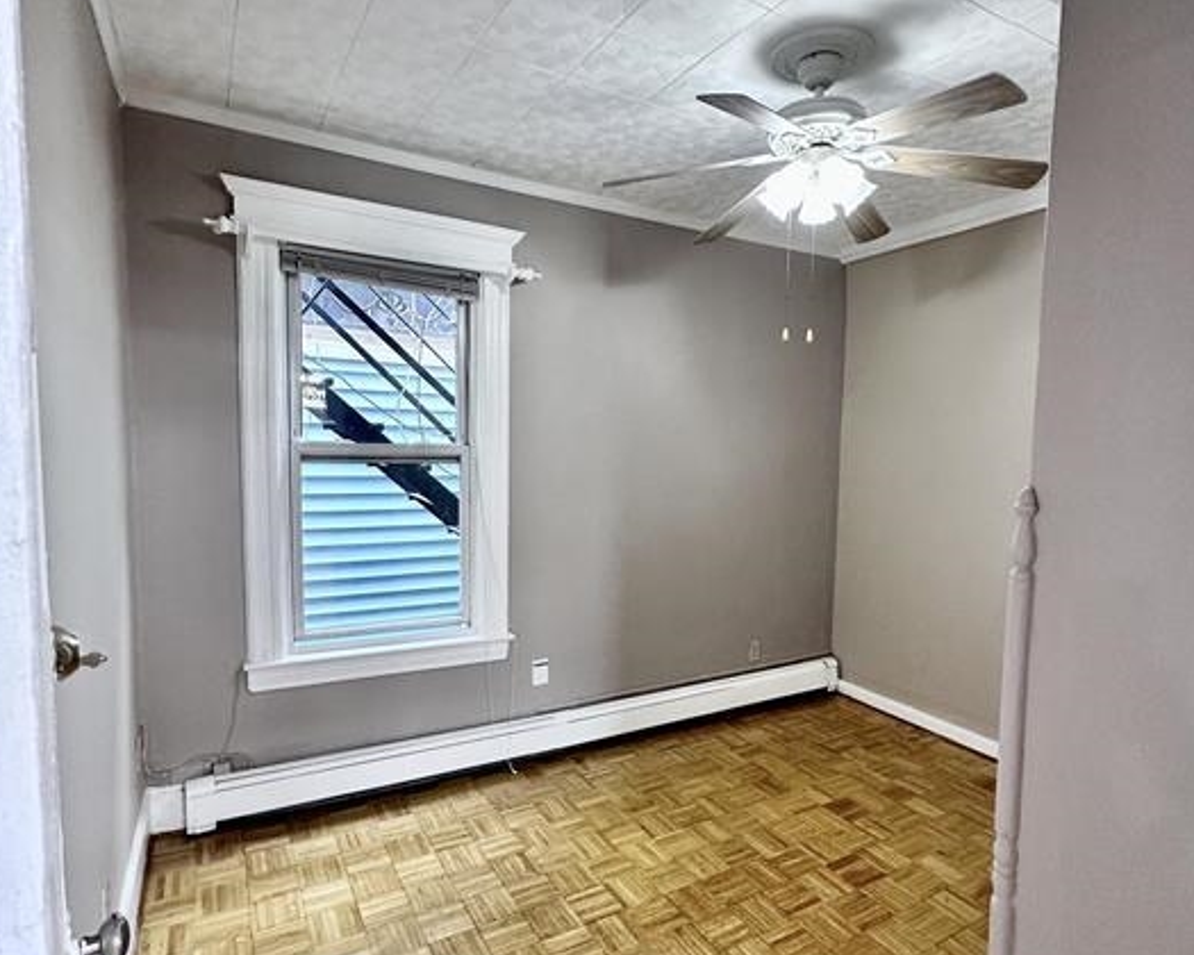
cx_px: 621
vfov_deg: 68.0
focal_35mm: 20
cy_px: 507
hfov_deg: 80.3
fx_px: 707
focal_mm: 2.22
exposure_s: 1/120
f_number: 2.2
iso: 200
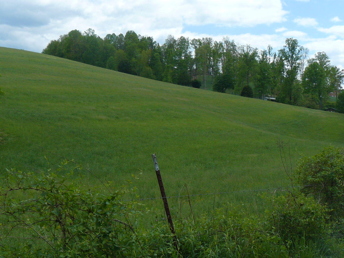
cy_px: 129
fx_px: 487
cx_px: 172
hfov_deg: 38.9
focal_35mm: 49
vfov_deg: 29.7
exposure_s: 1/800
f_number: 4
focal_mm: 6
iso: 100
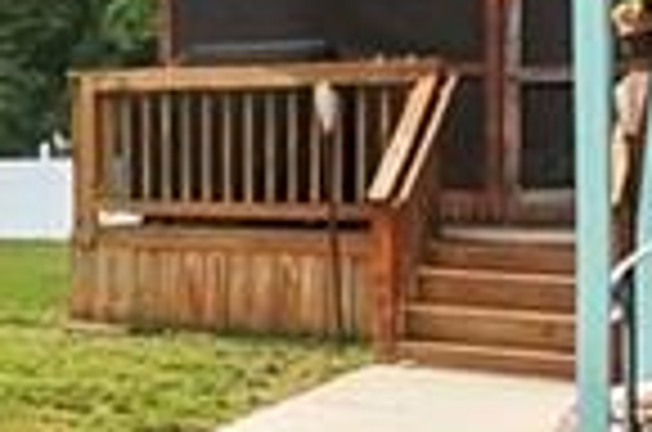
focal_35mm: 85
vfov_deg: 16.0
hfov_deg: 17.4
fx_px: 1536
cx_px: -648
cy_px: 173
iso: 5000
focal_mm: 12
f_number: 5.6
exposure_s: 1/4000
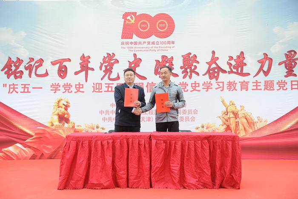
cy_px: 100
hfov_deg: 48.5
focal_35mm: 40
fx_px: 331
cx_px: 149
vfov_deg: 33.4
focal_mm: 40
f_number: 2.8
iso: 250
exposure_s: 1/500
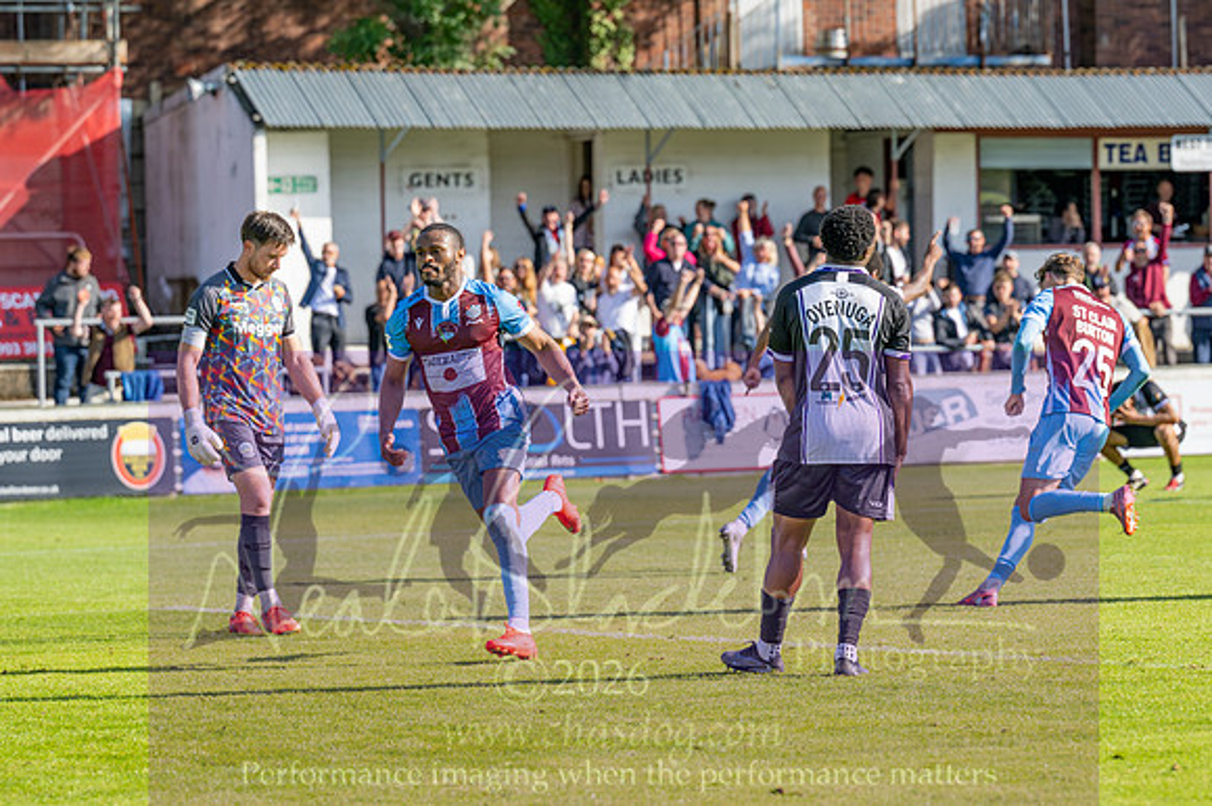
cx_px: 606
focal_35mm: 180
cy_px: 403
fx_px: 6056
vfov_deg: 7.6
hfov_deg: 11.4
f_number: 4
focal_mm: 120
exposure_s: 1/2500
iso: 400
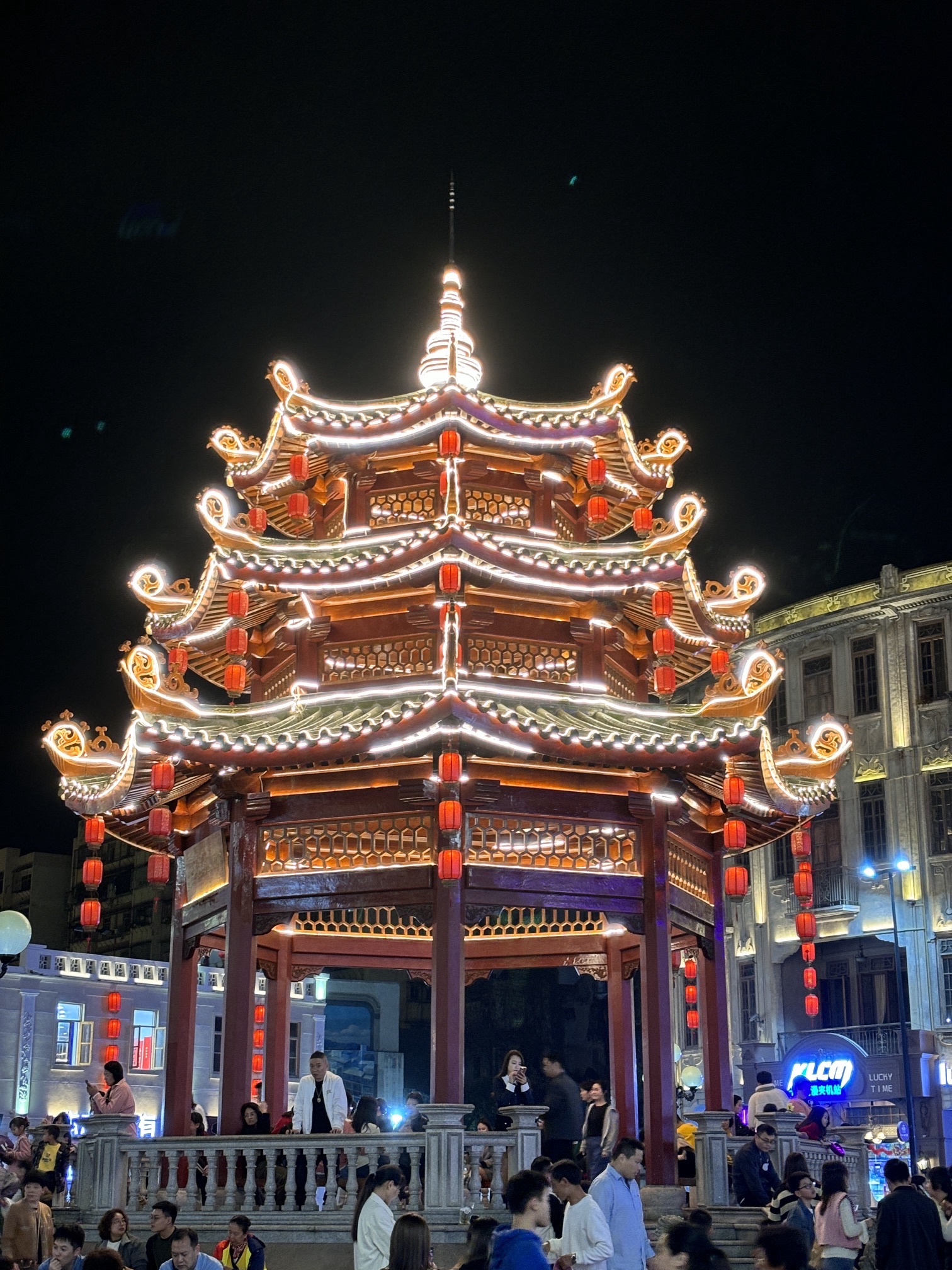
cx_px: 476
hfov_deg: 28.0
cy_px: 635
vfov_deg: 36.8
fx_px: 1907
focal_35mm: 52
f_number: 1.6
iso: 125
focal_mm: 5.96
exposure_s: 1/33
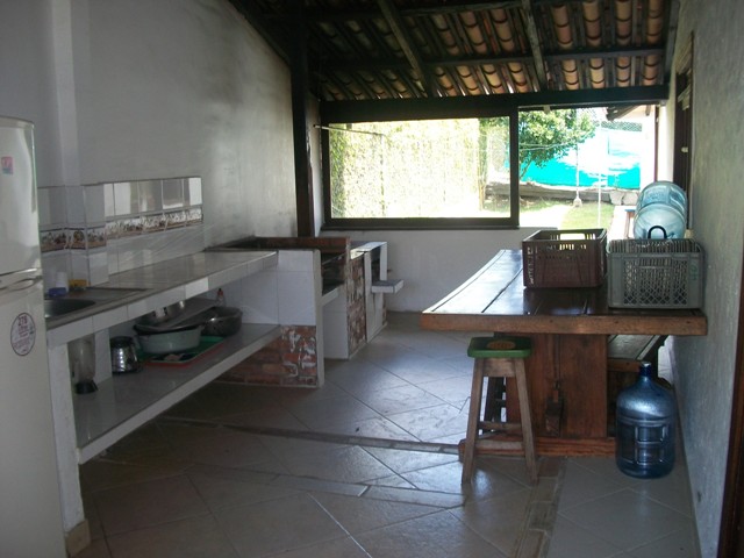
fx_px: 688
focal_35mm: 32
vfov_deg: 44.2
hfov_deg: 56.8
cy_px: 279
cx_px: 372
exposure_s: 1/60
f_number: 2.9
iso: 80
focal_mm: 5.7
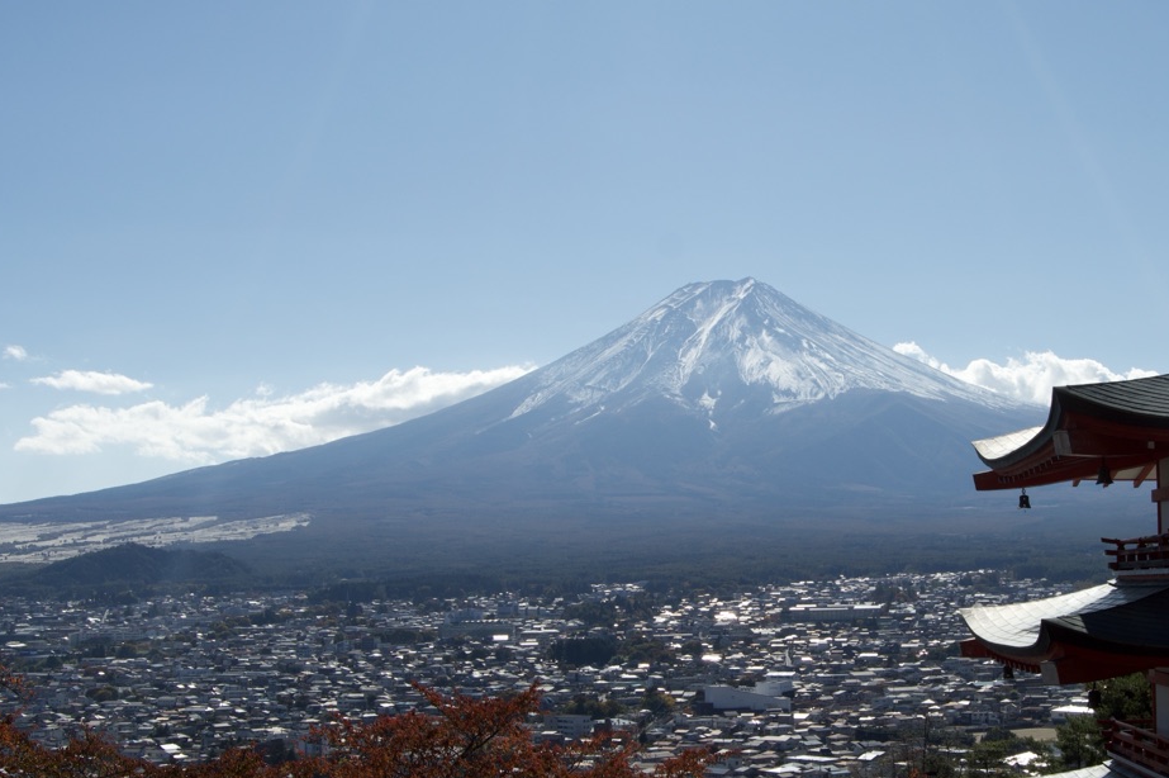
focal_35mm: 52
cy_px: 461
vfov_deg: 25.9
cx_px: 793
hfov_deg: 37.7
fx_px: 1687
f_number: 9
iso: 100
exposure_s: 1/320
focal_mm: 20
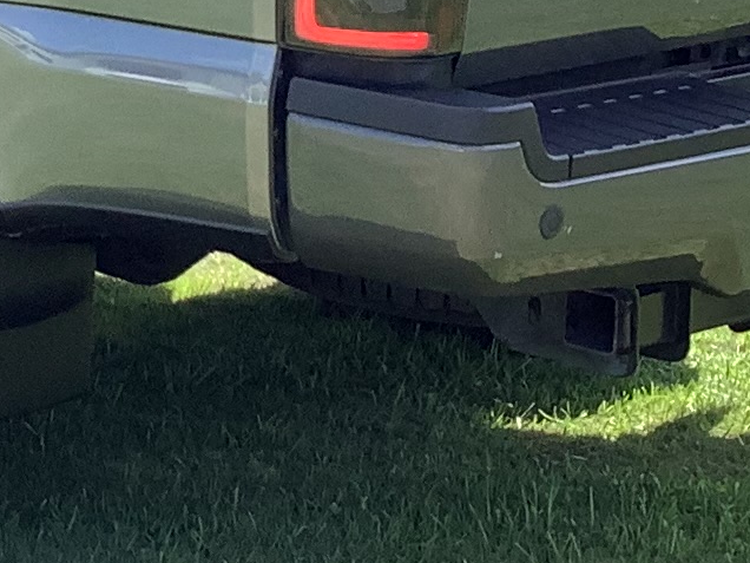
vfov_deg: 9.3
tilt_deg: -11.1
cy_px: -15
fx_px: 3445
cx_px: -330
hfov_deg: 11.9
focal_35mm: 159
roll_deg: -1.7
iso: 25
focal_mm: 3.3
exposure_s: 1/294
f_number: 2.4
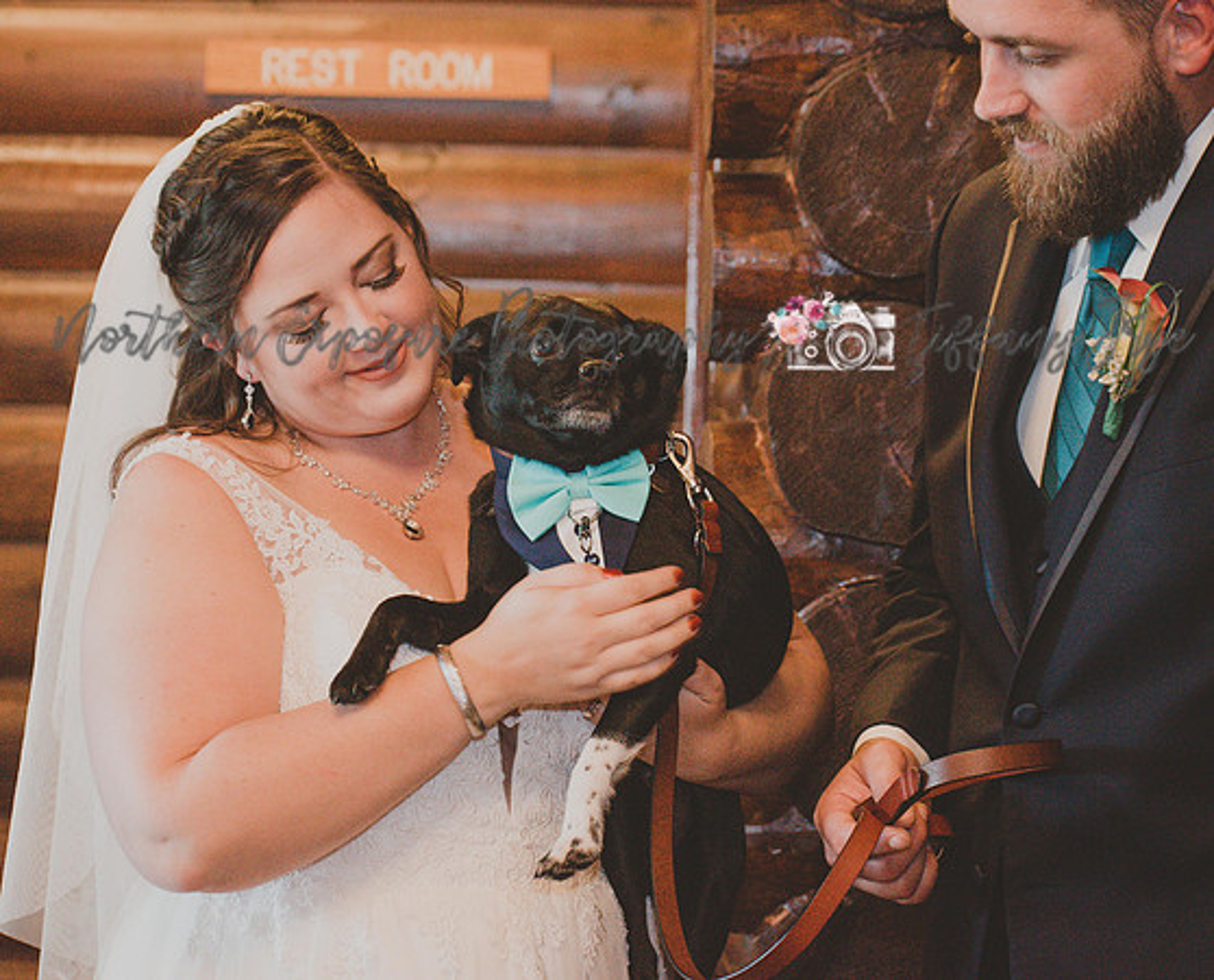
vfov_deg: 12.2
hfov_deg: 15.1
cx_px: 480
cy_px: 490
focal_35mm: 127
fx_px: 4588
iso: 5000
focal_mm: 75
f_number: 4.8
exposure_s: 1/60
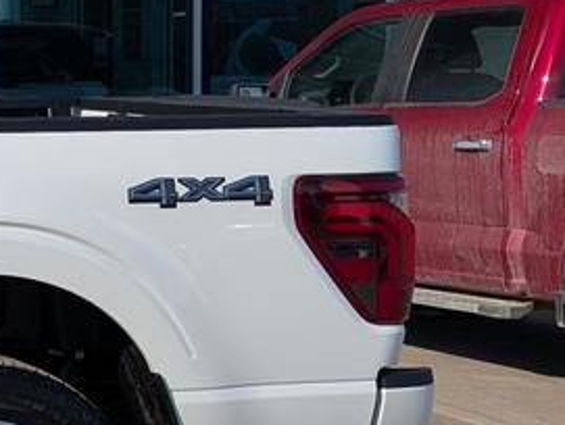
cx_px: -687
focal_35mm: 113
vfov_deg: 13.1
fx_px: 1847
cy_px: 75
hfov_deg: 13.7
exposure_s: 1/2062
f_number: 1.68
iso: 22
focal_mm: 6.9
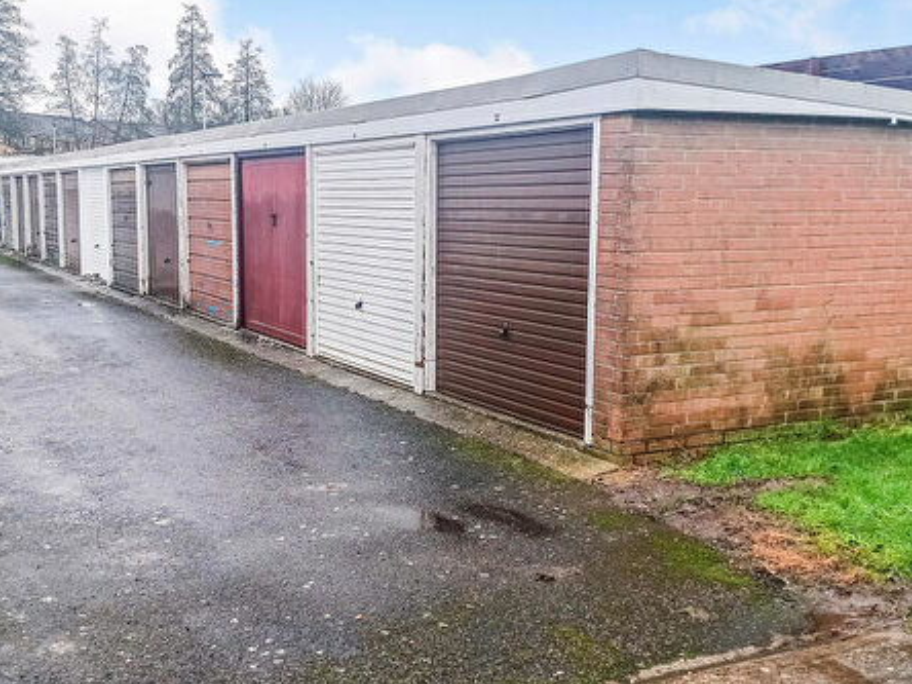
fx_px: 1080
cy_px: 336
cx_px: 419
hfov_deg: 45.7
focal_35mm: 41
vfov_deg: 35.1
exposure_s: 1/110
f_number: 1.8
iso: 25
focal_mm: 3.98
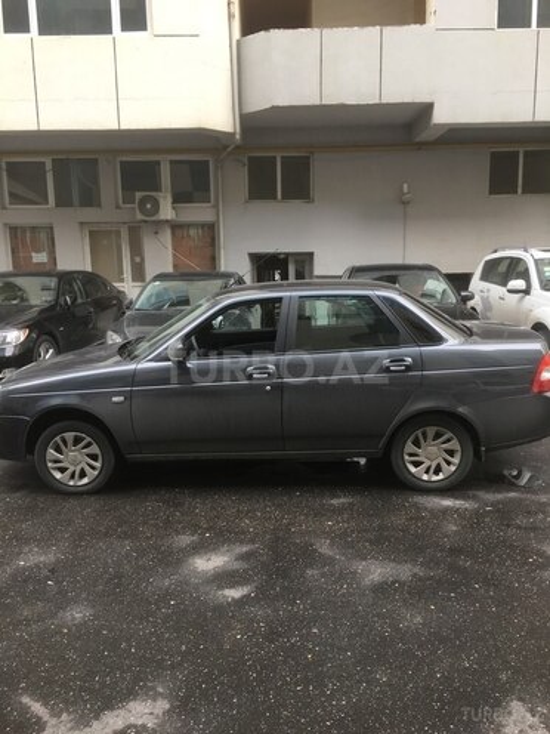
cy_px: 367
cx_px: 275
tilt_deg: -10.1
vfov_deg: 61.7
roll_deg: +0.5
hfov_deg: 48.2
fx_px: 614
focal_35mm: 29
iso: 32
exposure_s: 1/100
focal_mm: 4.15
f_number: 2.2
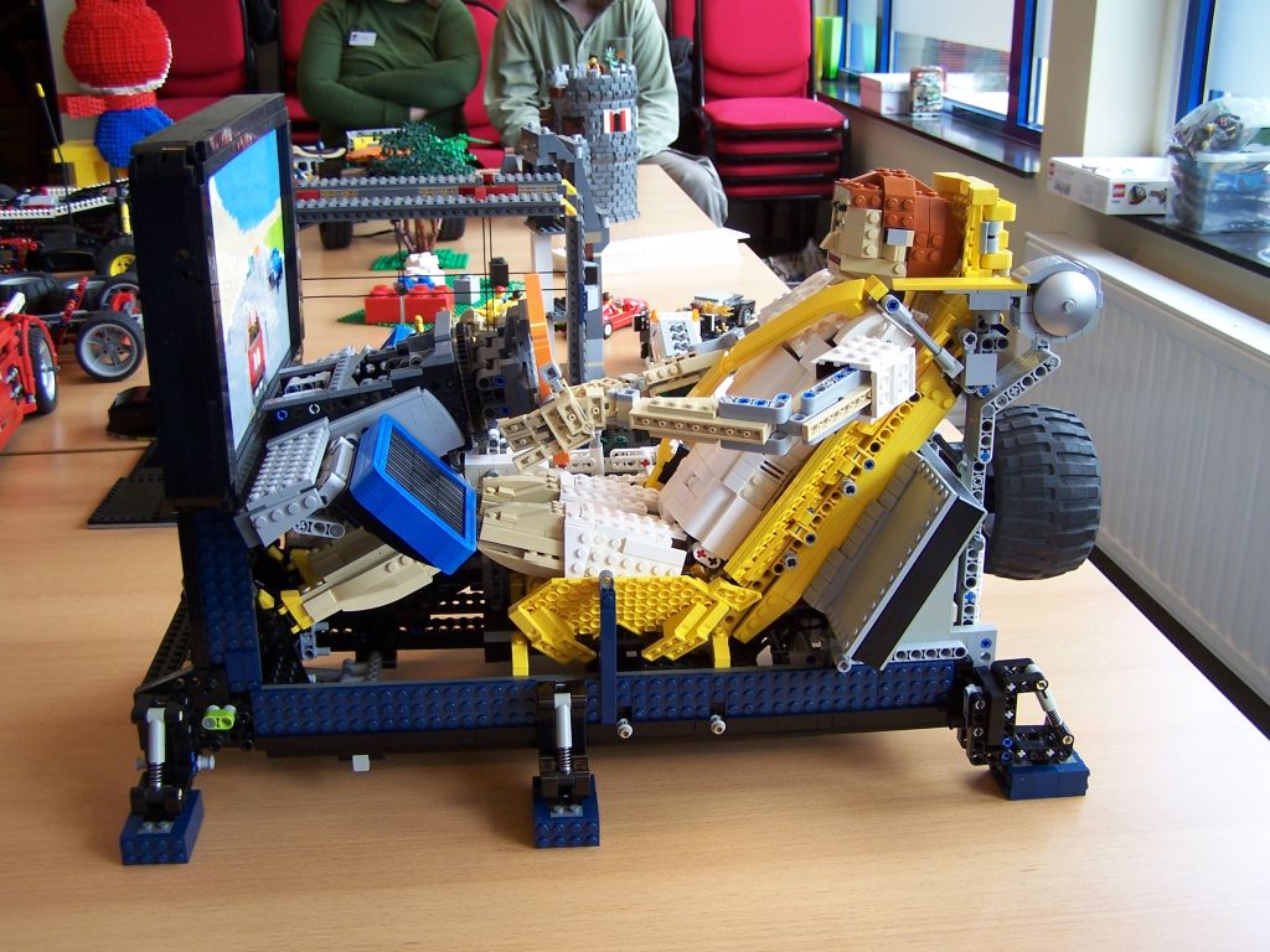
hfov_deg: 49.0
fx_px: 1394
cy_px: 476
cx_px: 635
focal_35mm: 38
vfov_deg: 37.7
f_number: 2.8
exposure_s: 1/20
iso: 80
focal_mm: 6.3
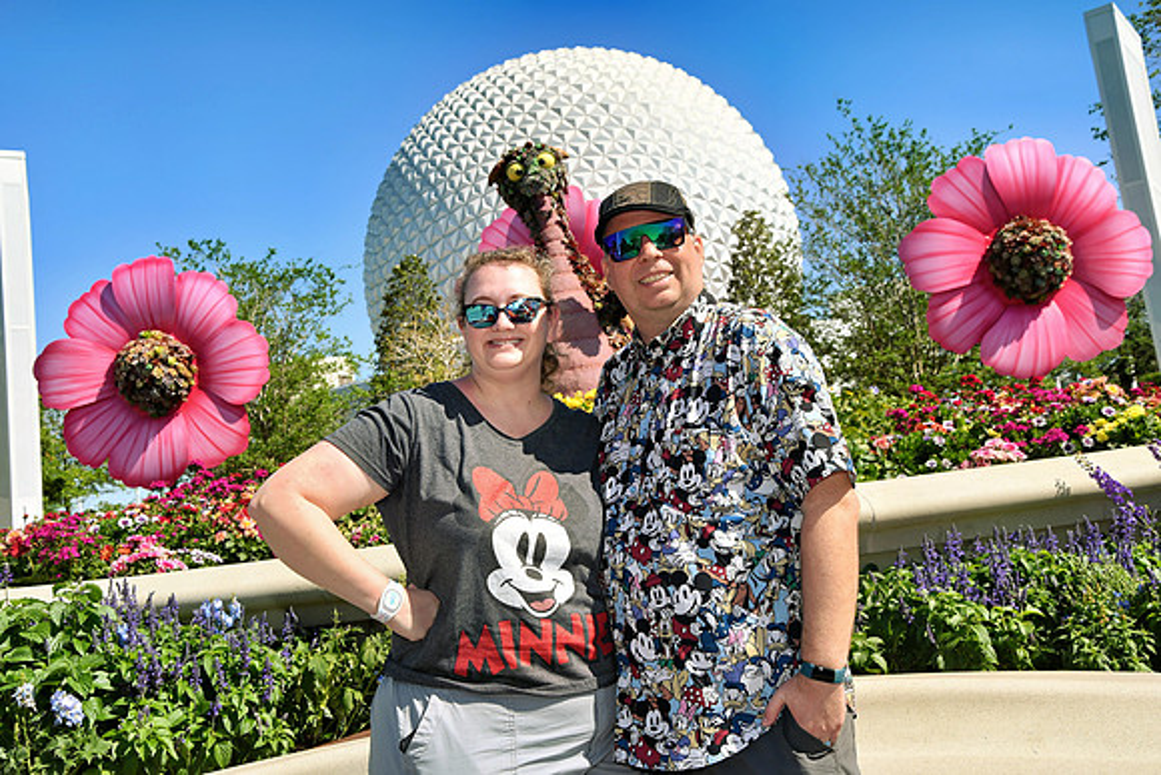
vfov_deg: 31.9
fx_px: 1355
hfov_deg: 46.4
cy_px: 388
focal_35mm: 42
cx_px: 580
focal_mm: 28
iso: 100
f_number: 9
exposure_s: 1/250
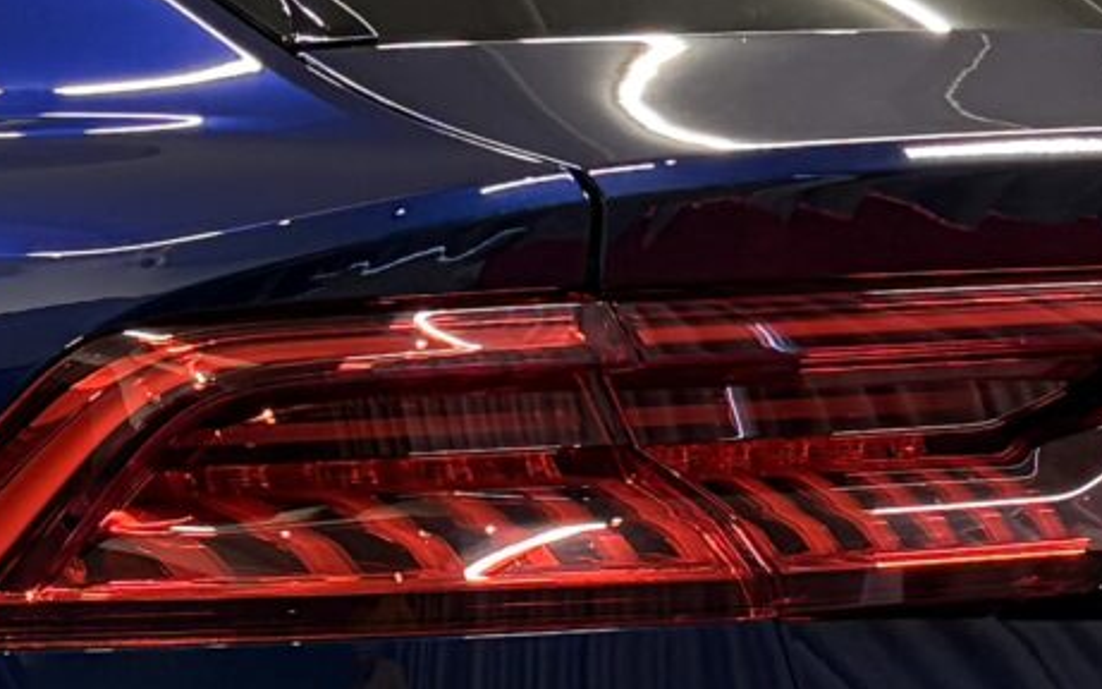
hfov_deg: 13.2
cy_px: 598
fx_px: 4594
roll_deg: +1.1
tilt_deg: -3.9
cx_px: -337
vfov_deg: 8.5
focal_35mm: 153
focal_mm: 5.96
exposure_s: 1/50
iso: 160
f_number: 1.6
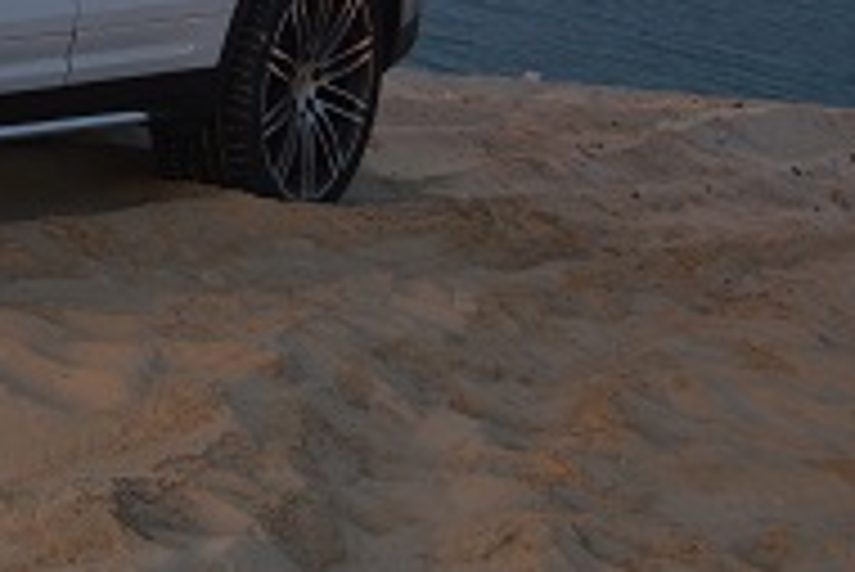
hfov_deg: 15.4
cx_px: -418
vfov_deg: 10.9
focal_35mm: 123
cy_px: -167
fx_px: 2923
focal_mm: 26
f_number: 4.2
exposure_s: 1
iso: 100
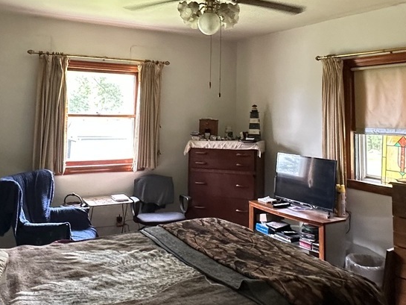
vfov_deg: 37.5
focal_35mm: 37
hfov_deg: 50.1
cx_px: 201
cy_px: 68
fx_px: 434
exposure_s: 1/60
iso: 400
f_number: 2.2
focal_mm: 2.22
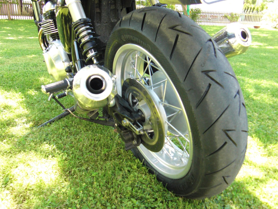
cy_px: 104
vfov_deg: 42.9
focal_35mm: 33
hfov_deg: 55.4
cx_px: 139
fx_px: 265
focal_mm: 5.8
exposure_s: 1/125
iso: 200
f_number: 2.7
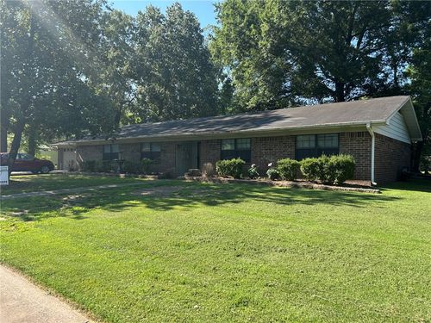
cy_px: 162
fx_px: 324
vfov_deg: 53.1
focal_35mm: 26
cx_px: 216
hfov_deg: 67.3
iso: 50
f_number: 1.5
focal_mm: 5.7
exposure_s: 1/1009
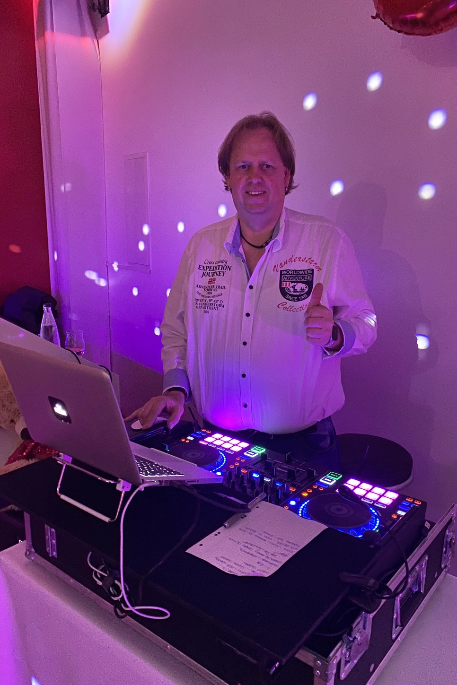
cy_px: 346
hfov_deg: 46.3
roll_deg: -0.4
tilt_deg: -12.5
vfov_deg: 65.5
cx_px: 252
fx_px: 533
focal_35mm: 28
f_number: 1.8
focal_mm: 4.25
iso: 500
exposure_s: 1/13
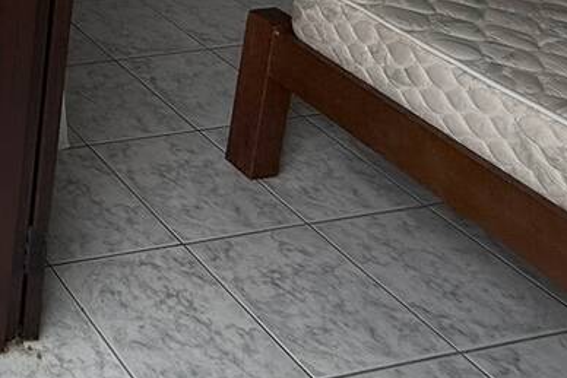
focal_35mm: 54
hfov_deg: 25.7
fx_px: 851
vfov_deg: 19.8
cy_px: -266
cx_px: -316
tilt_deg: -12.0
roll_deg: +0.0
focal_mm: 2.22
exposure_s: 1/853
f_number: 2.2
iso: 64
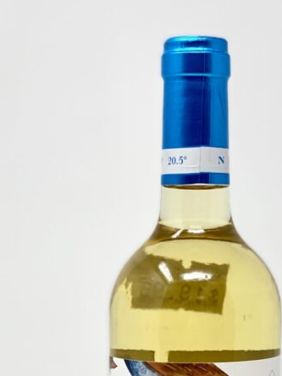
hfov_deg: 12.3
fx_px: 1303
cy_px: 415
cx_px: 206
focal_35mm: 120
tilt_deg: -7.9
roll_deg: -1.8
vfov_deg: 15.9
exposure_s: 1/120
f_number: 2
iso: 20
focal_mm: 6
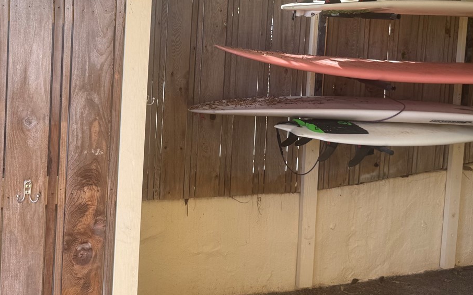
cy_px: 67
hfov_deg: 43.6
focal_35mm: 45
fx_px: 580
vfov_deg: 28.1
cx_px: 148
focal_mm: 6.76
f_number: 1.78
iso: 64
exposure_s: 1/289
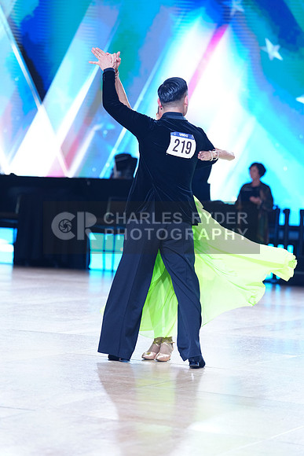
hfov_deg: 11.9
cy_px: 228
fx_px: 1456
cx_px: 152
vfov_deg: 17.8
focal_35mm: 115
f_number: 2.8
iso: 1250
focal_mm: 115
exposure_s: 1/640
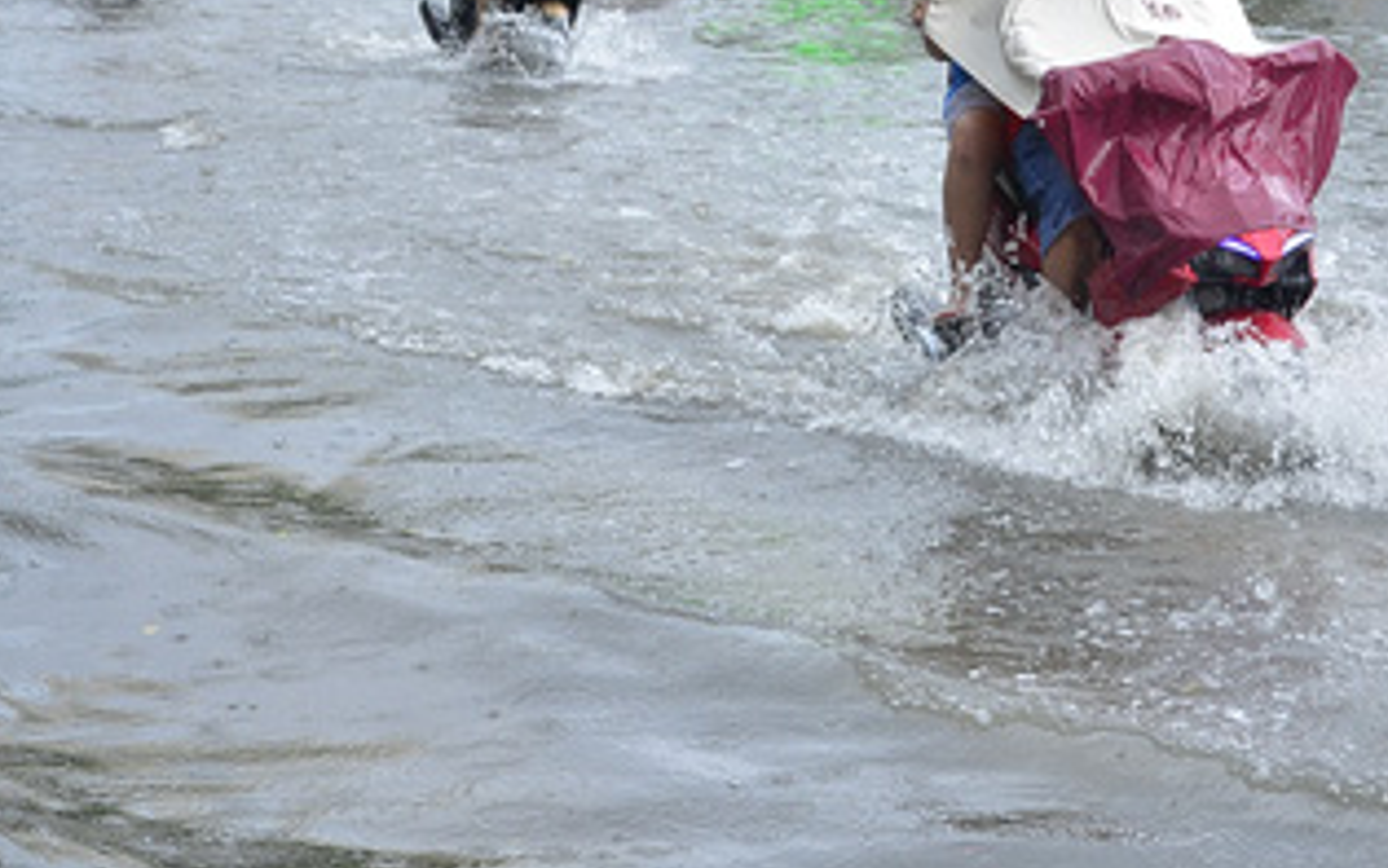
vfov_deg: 13.8
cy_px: -18
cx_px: 894
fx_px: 3519
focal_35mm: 93
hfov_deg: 22.2
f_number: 4.2
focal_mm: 30
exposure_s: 1/250
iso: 400
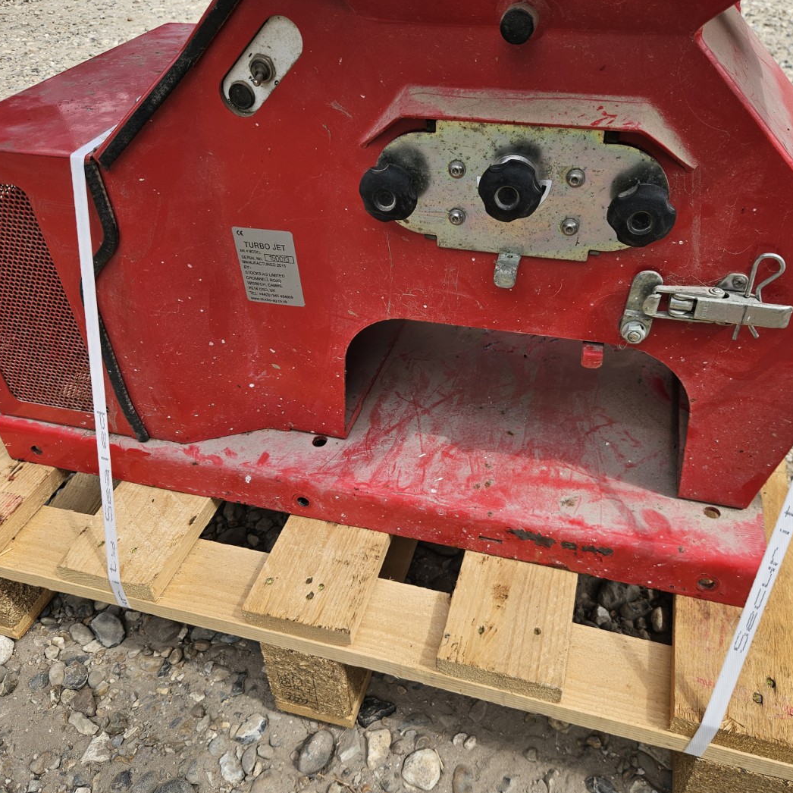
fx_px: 726
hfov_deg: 57.3
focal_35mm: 28
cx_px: 415
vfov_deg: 57.3
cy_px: 401
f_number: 1.8
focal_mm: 5.4
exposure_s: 1/1132
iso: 25
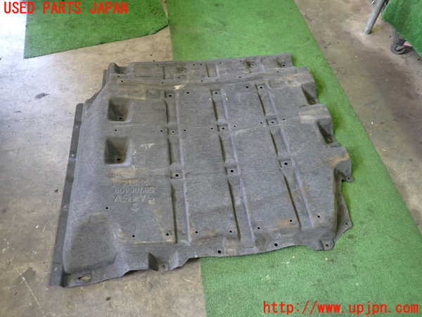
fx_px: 305
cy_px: 158
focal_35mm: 25
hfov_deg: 69.4
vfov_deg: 54.9
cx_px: 211
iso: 400
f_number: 2
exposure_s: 1/30
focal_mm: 4.5
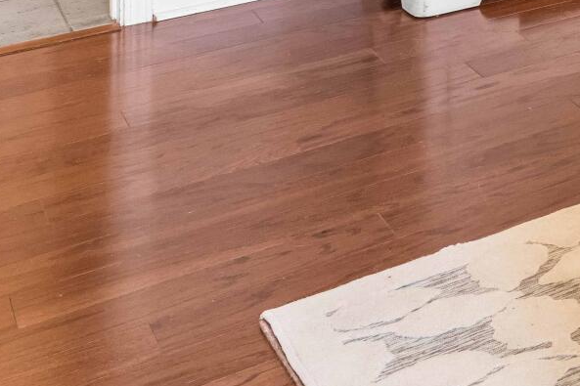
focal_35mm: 81
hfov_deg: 17.3
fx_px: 1305
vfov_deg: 13.6
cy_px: -451
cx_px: 1194
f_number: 8
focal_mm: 16
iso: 200
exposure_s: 1.3
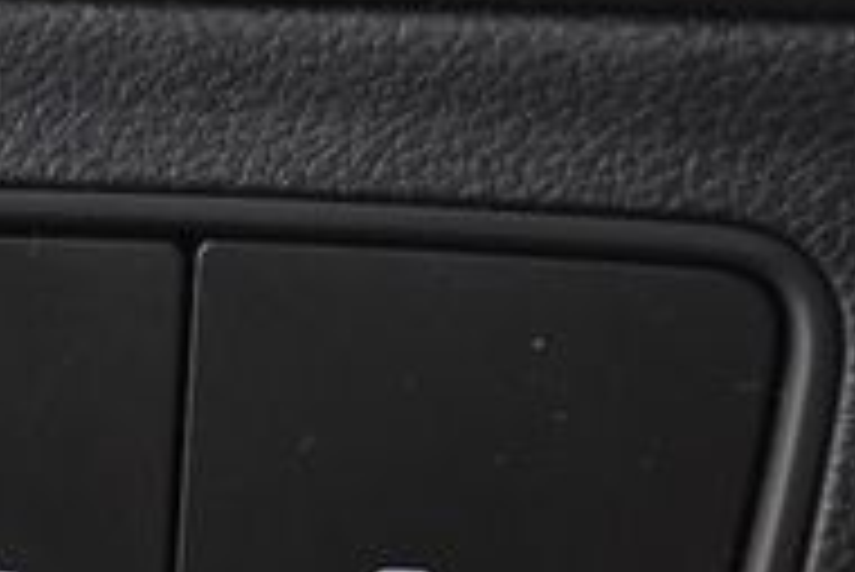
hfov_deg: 4.5
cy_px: 606
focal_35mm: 454
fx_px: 10790
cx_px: 27
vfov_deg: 3.0
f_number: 5.6
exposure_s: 1/80
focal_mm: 90
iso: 2000
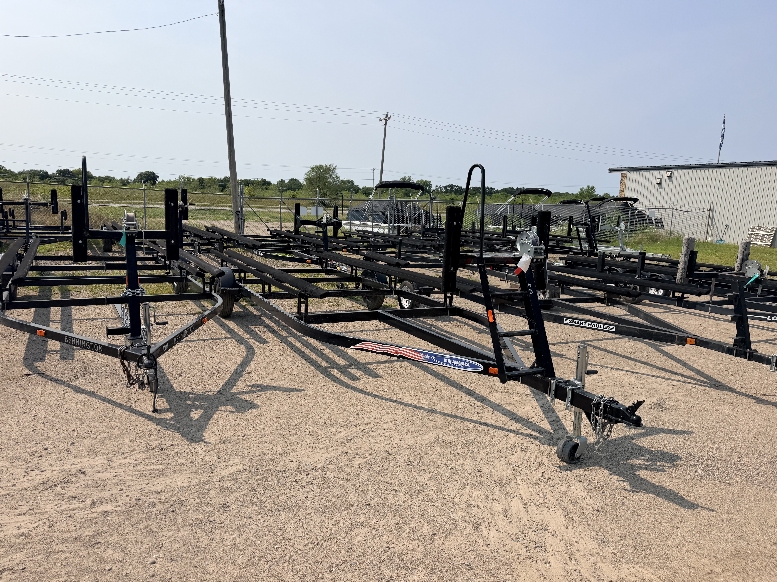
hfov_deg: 71.6
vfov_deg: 56.8
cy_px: 291
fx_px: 539
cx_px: 388
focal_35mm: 24
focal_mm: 6.76
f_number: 1.78
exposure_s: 1/7353
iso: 80
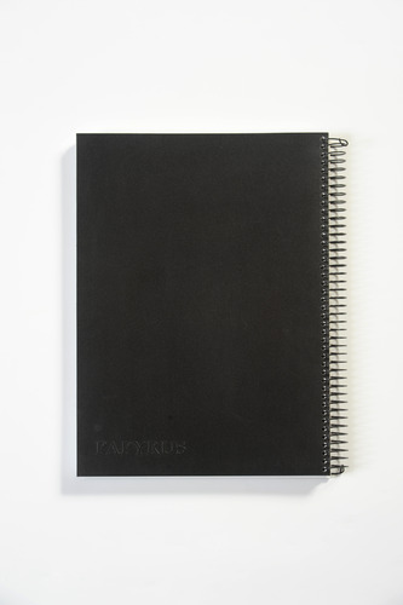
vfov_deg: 19.5
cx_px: 202
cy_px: 302
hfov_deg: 13.0
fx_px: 1764
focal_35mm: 105
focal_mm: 105
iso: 200
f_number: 10
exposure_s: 1/125
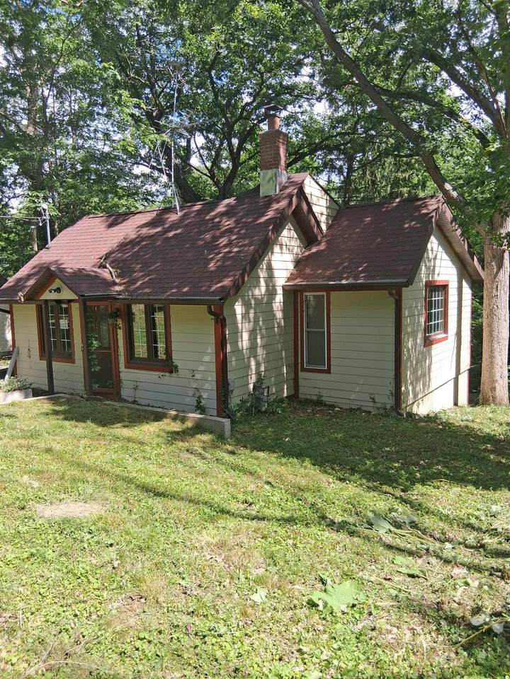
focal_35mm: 26
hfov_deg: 53.1
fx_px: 511
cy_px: 340
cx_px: 255
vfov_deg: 67.3
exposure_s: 1/250
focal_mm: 3.98
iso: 25
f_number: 1.8
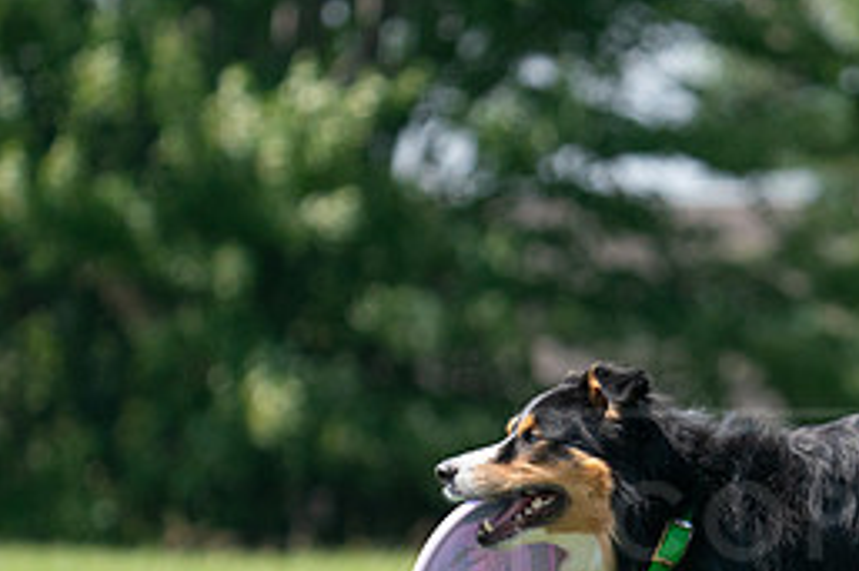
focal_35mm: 610
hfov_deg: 3.4
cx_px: 832
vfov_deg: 2.3
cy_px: 576
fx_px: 14545
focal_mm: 270
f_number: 5.6
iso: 1600
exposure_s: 1/4000
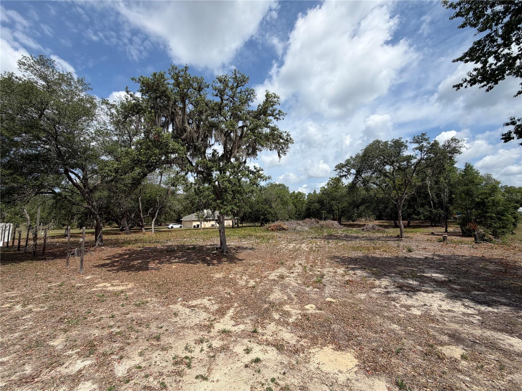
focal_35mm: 14
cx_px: 261
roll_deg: +3.1
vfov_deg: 85.7
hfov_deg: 102.1
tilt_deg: +5.0
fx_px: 211
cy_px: 196
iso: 20
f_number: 2.2
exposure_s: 1/1259
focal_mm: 2.22
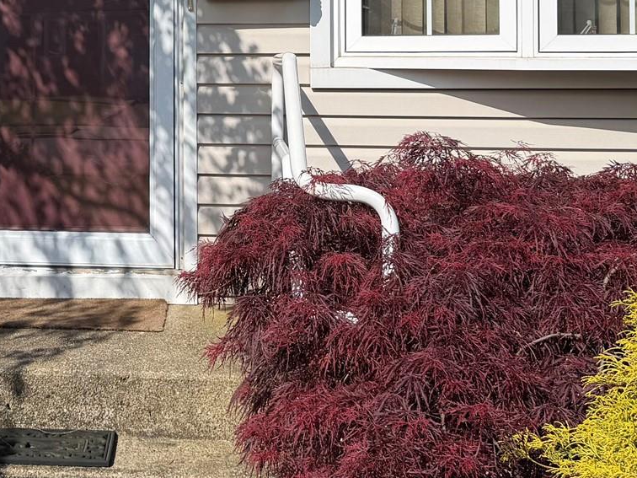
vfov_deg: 22.1
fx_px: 1196
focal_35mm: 65
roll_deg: +2.0
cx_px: 64
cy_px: 47
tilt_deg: +1.5
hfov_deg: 28.7
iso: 80
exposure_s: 1/6173
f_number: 1.78
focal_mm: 6.76
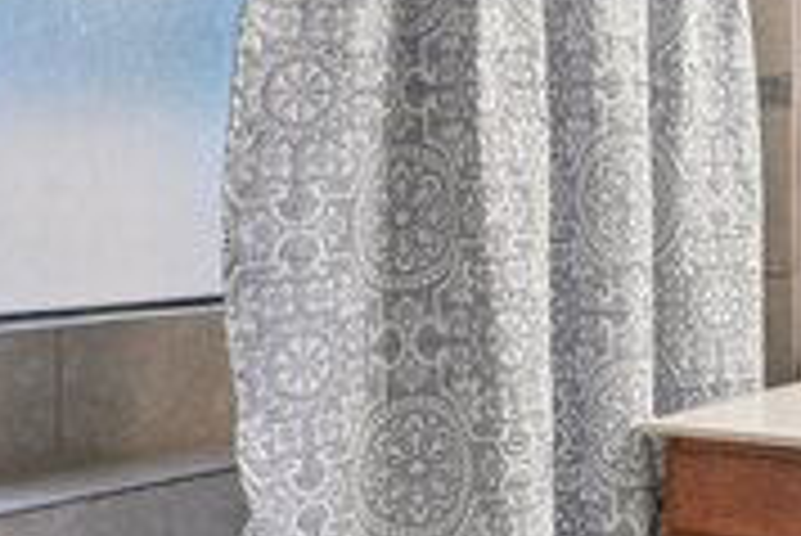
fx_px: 1358
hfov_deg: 25.6
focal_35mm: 61
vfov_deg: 22.2
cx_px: 1166
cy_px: 173
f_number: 8
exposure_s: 1/15
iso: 1250
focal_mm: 17
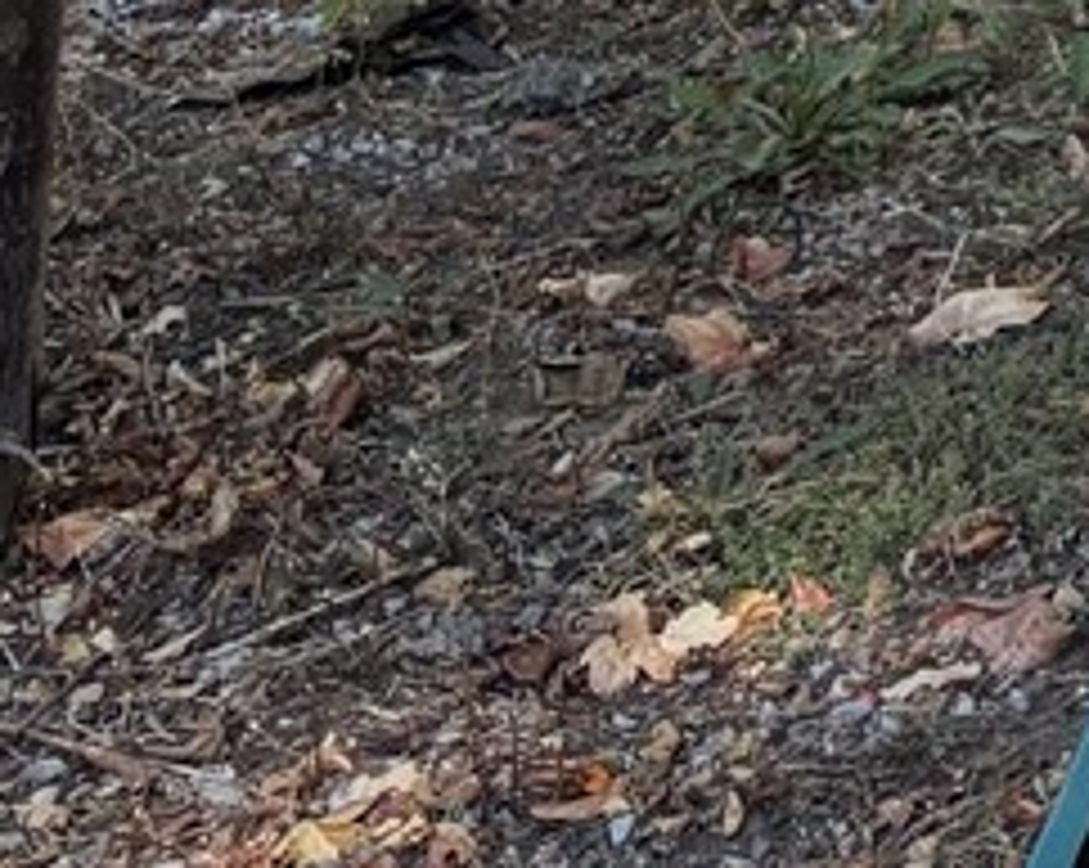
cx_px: 3506
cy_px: -1552
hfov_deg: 8.9
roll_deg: -1.9
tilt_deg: -2.7
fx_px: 5408
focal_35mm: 168
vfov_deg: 8.1
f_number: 1.6
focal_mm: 5.96
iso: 50
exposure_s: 1/758
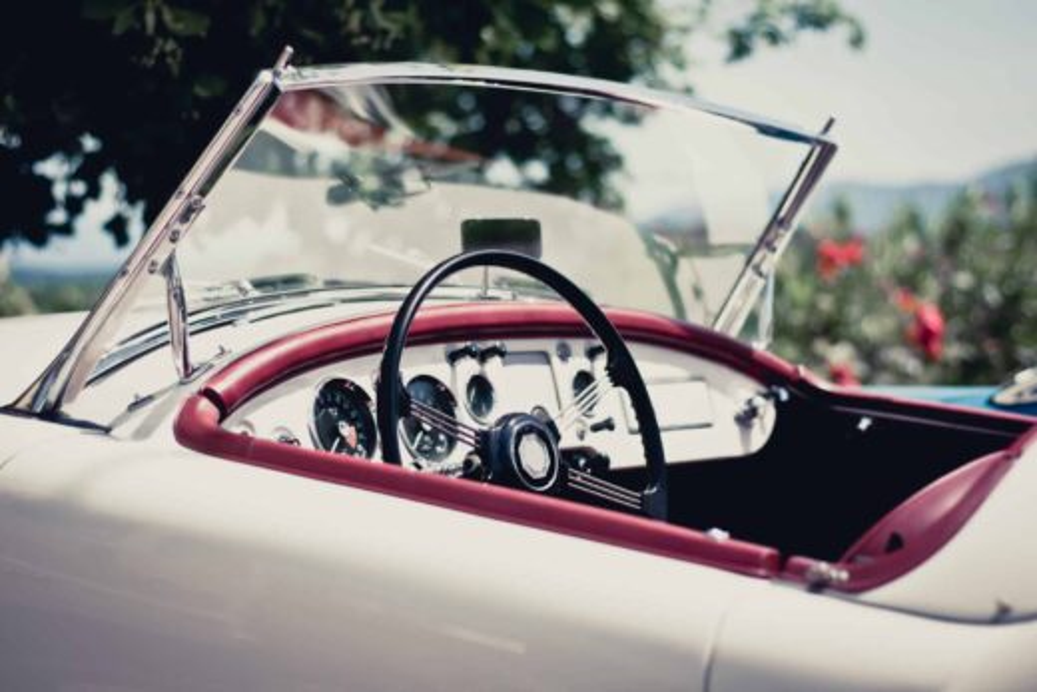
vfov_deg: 18.2
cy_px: 346
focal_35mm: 75
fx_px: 2161
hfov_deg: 27.0
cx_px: 518
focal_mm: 50
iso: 200
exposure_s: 1/8000
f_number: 2.2
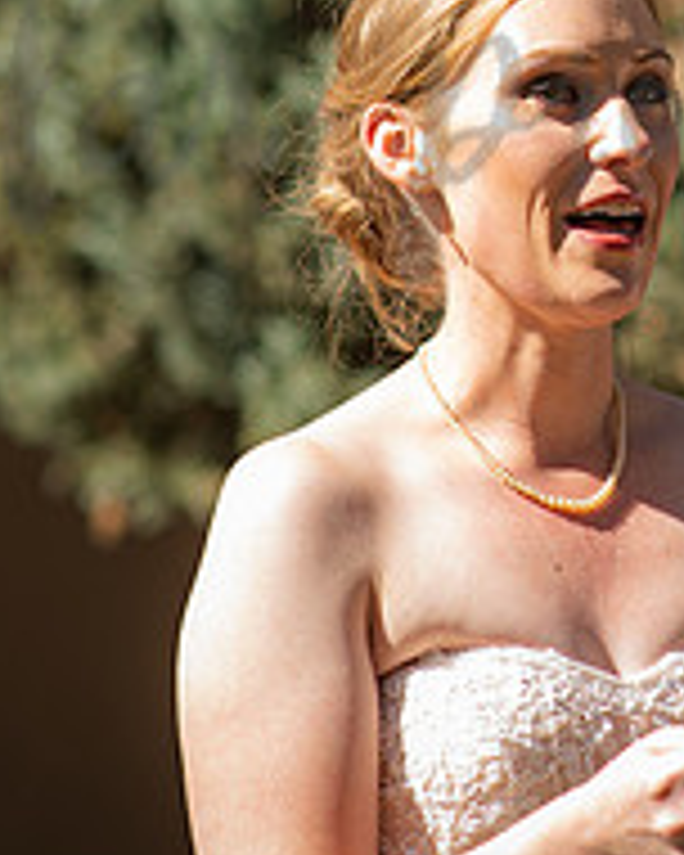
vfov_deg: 7.9
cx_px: 810
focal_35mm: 244
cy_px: 94
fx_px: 6174
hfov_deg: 6.3
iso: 200
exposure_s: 1/1600
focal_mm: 85
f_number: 2.5
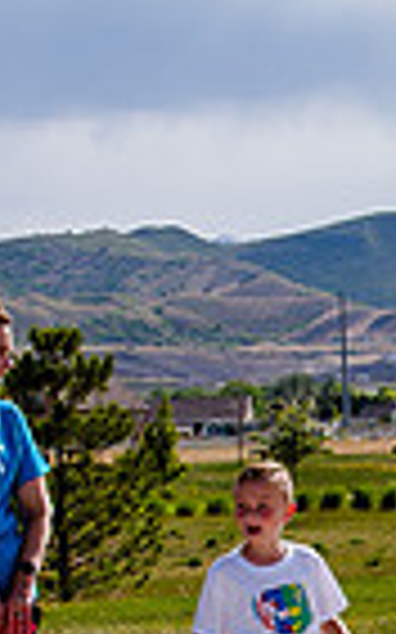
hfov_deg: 6.2
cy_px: 542
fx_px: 3613
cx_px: 625
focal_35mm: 209
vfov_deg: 10.0
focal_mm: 38
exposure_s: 1/320
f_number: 10
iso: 200
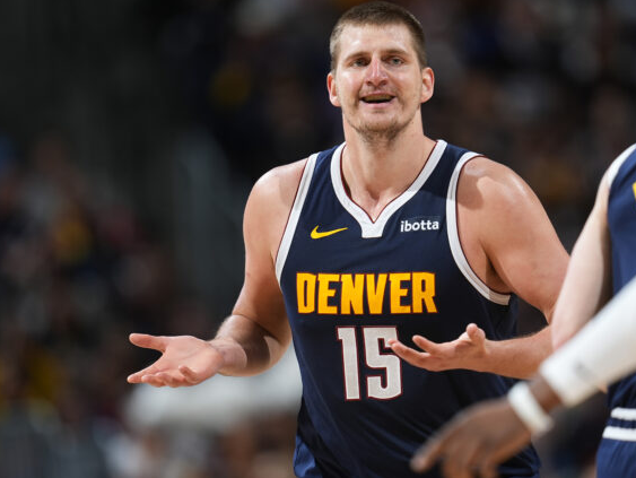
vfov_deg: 2.9
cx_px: 358
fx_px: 9413
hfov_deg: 3.9
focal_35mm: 512
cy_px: 234
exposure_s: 1/1250
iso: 400
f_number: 3.2
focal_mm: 400
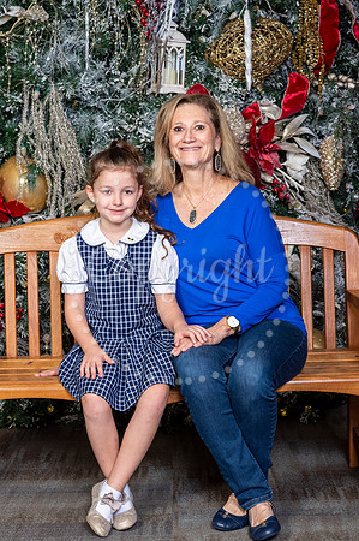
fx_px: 1274
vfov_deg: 23.9
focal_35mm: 85
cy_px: 270
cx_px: 180
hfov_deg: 16.0
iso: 400
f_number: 8
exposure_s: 1/125
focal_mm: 85
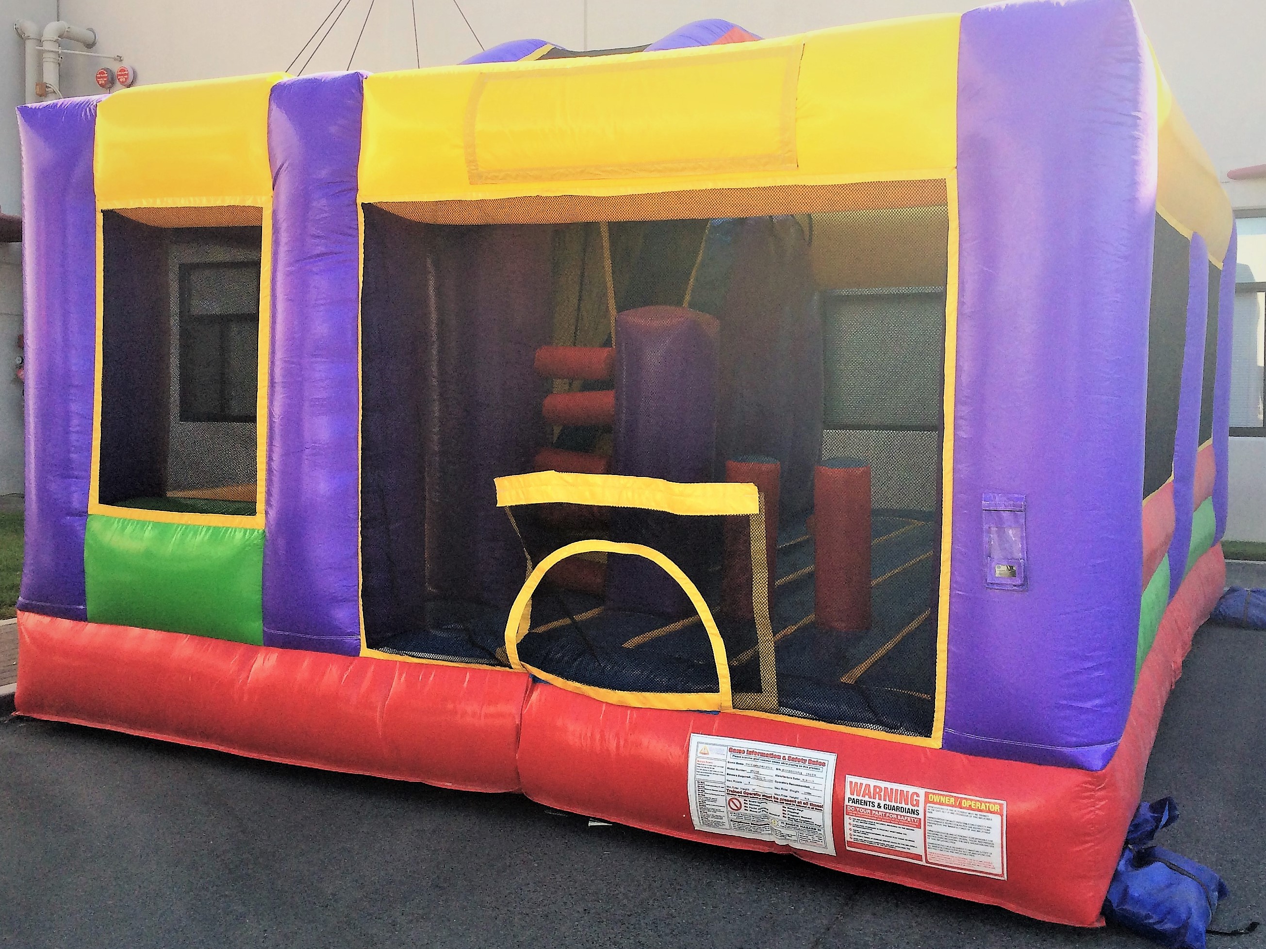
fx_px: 1060
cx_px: 633
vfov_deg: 48.2
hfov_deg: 61.7
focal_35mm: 29
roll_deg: +0.3
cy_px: 474
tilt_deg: -2.1
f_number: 2.2
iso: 32
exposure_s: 1/746
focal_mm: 4.15
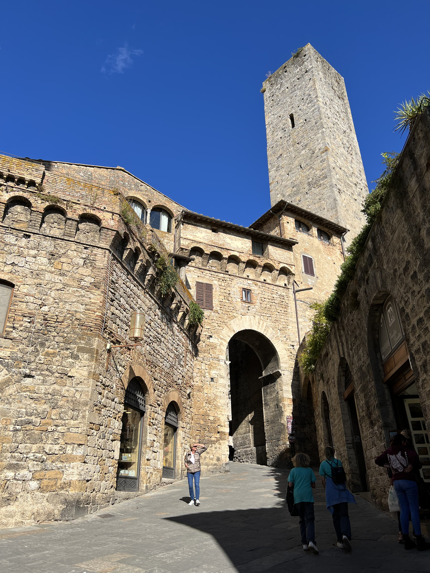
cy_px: 286
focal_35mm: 26
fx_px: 431
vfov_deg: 67.3
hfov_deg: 53.1
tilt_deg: +27.0
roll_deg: +0.9
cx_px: 215
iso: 50
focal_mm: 5.7
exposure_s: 1/4444
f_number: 1.5
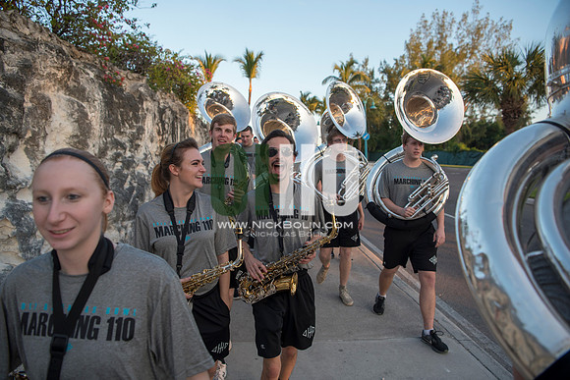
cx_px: 285
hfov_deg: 73.7
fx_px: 380
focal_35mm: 24
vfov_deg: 53.2
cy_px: 190
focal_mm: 24
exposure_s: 1/400
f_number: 3.5
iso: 250
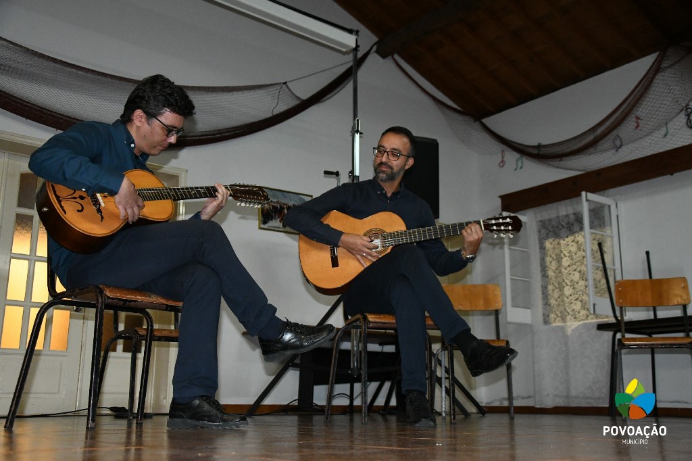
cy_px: 230
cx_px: 346
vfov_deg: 34.2
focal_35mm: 39
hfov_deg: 49.6
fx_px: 749
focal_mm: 26
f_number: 4
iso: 4000
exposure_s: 1/125
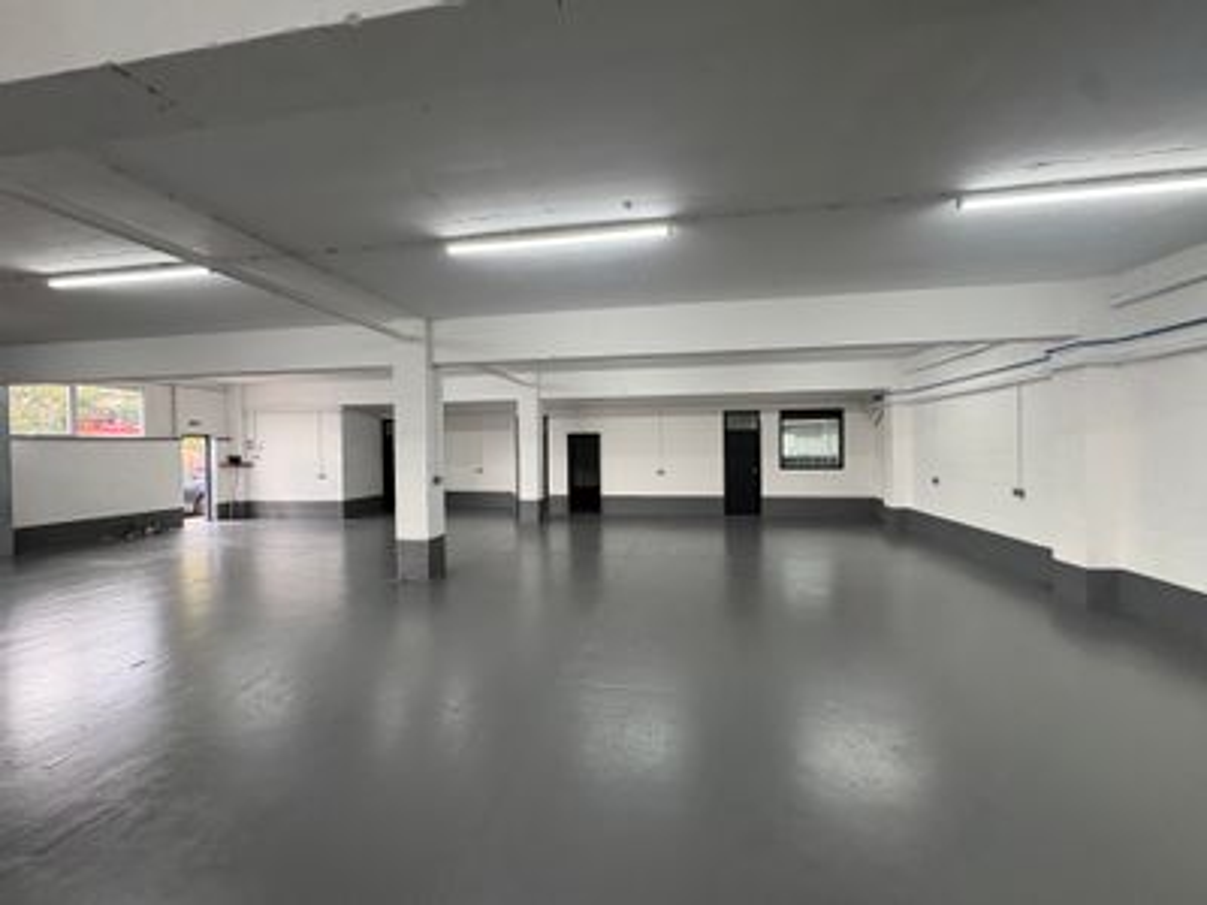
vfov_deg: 85.7
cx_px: 604
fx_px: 488
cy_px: 452
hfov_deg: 102.1
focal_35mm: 14
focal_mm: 2.22
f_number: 2.2
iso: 100
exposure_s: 1/99
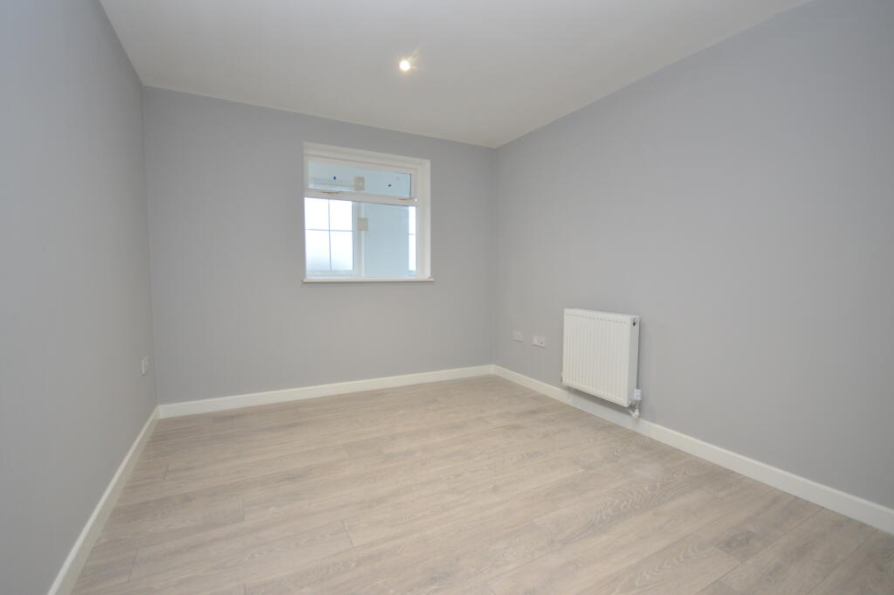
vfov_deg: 77.2
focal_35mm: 15
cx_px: 447
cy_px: 298
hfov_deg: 100.4
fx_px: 372
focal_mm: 10
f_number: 4
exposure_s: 1/60
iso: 900
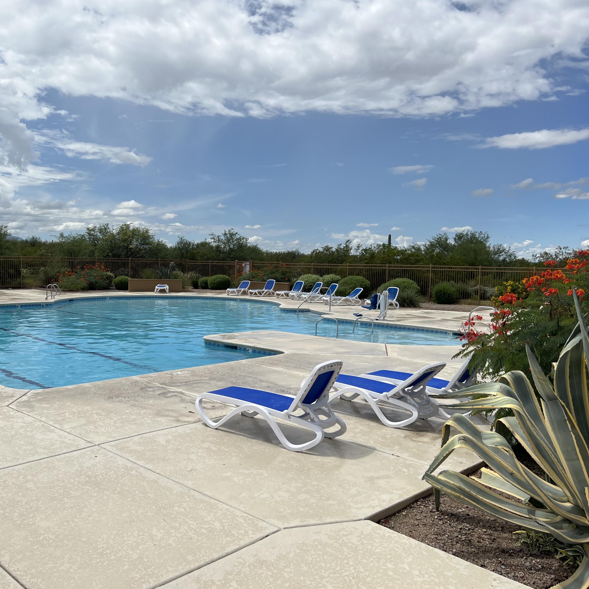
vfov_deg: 52.5
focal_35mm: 31
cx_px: 231
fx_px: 597
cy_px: 296
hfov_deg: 52.1
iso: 50
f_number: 1.5
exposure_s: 1/9434
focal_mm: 5.7
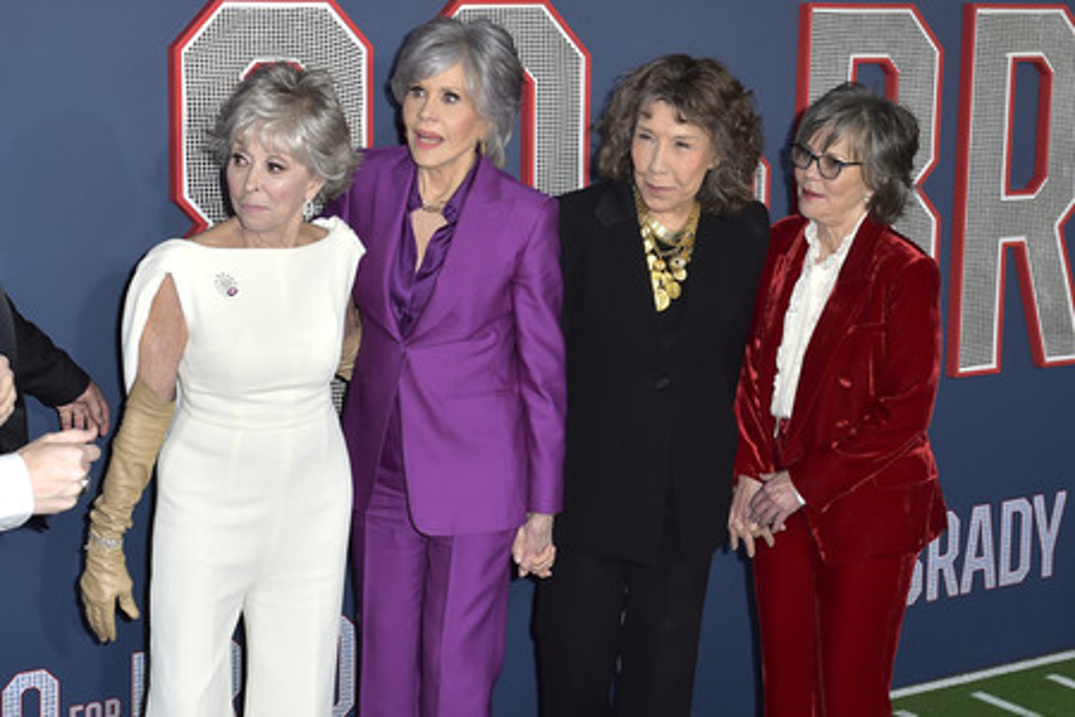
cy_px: 358
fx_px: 1642
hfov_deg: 36.2
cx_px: 538
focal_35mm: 55
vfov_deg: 24.6
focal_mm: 55
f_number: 6.3
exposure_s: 1/250
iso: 400
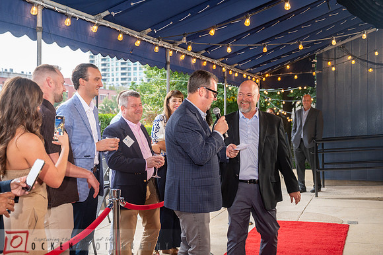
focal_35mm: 47
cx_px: 192
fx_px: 500
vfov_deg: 28.6
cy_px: 128
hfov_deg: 41.9
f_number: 4
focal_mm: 47
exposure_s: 1/125
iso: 800
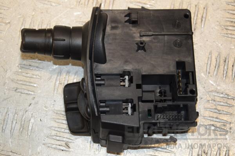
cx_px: 118
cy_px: 78
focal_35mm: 93
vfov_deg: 14.7
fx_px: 607
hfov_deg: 21.9
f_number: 7.1
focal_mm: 62
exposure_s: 1/200
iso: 800
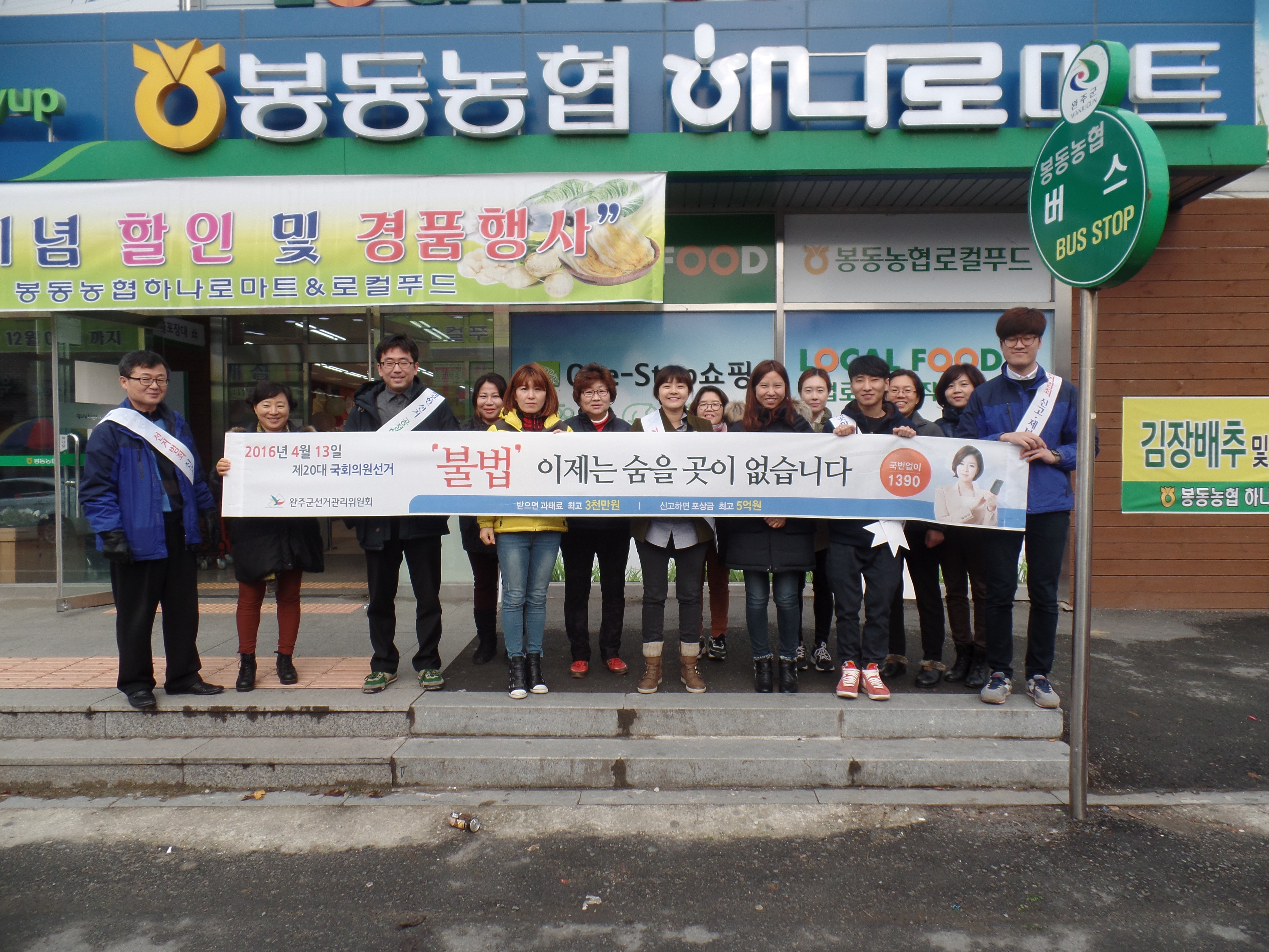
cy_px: 476
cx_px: 634
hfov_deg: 73.9
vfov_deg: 58.9
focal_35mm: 23
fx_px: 843
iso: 80
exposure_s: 1/350
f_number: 3.5
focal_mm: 4.1
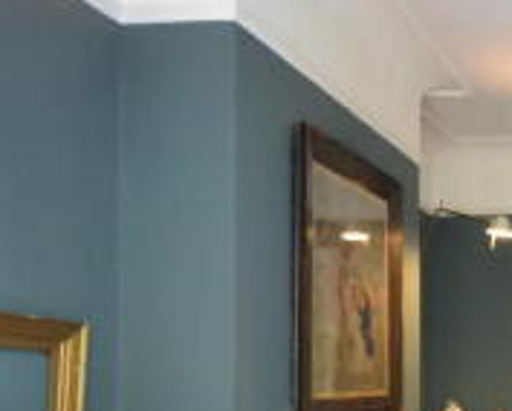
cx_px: 704
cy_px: 369
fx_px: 789
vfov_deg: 28.1
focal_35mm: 52
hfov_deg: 28.1
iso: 2800
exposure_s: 1/60
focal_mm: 10
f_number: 3.5
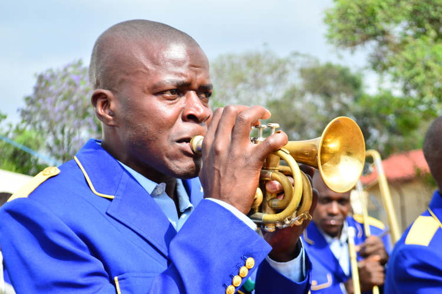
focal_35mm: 82
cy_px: 147
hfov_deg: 24.6
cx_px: 221
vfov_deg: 16.5
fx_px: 1012
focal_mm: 55
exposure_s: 1/250
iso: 100
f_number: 5.6
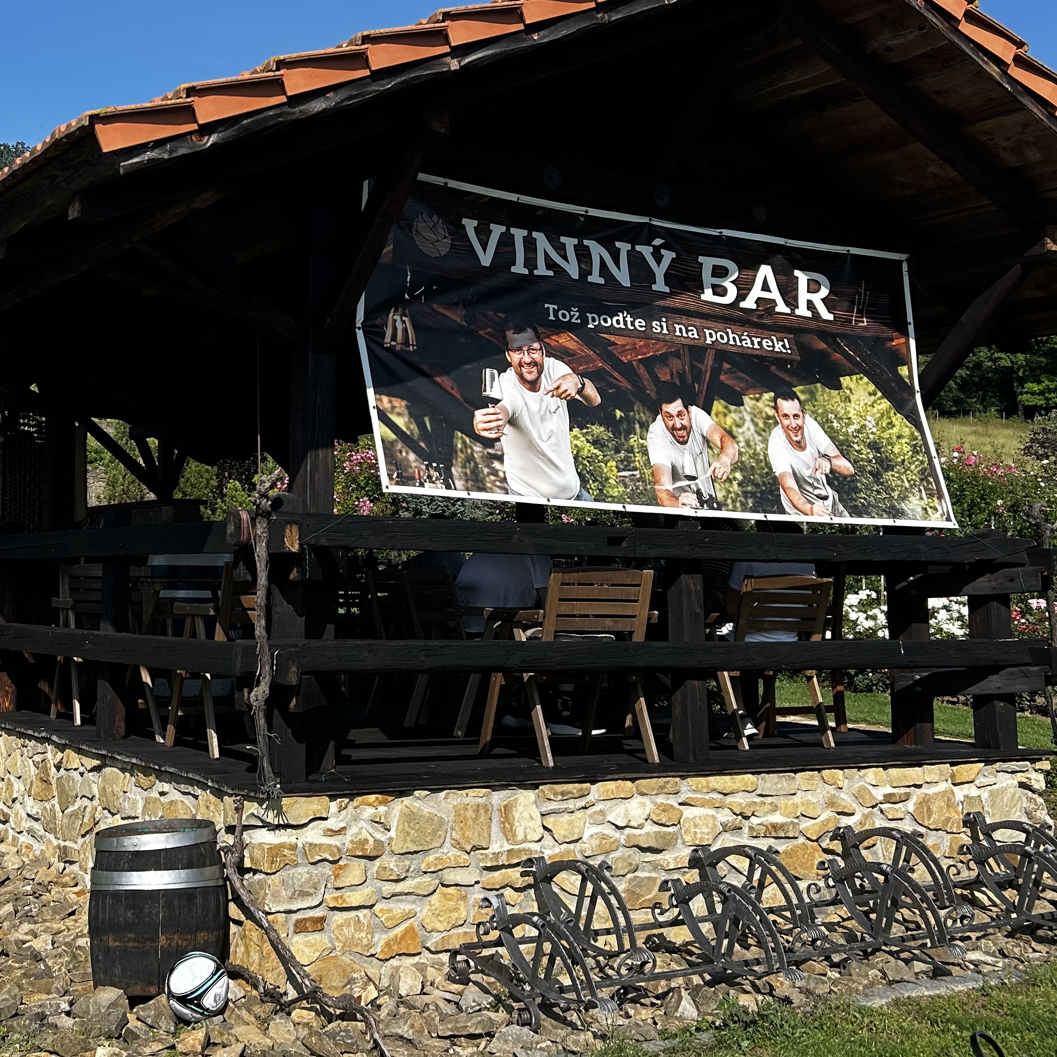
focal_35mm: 44
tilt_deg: +5.9
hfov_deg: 37.5
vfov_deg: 38.1
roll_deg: -1.6
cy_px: 405
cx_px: 278
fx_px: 1520
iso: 50
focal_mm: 5.7
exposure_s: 1/2994
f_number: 1.5
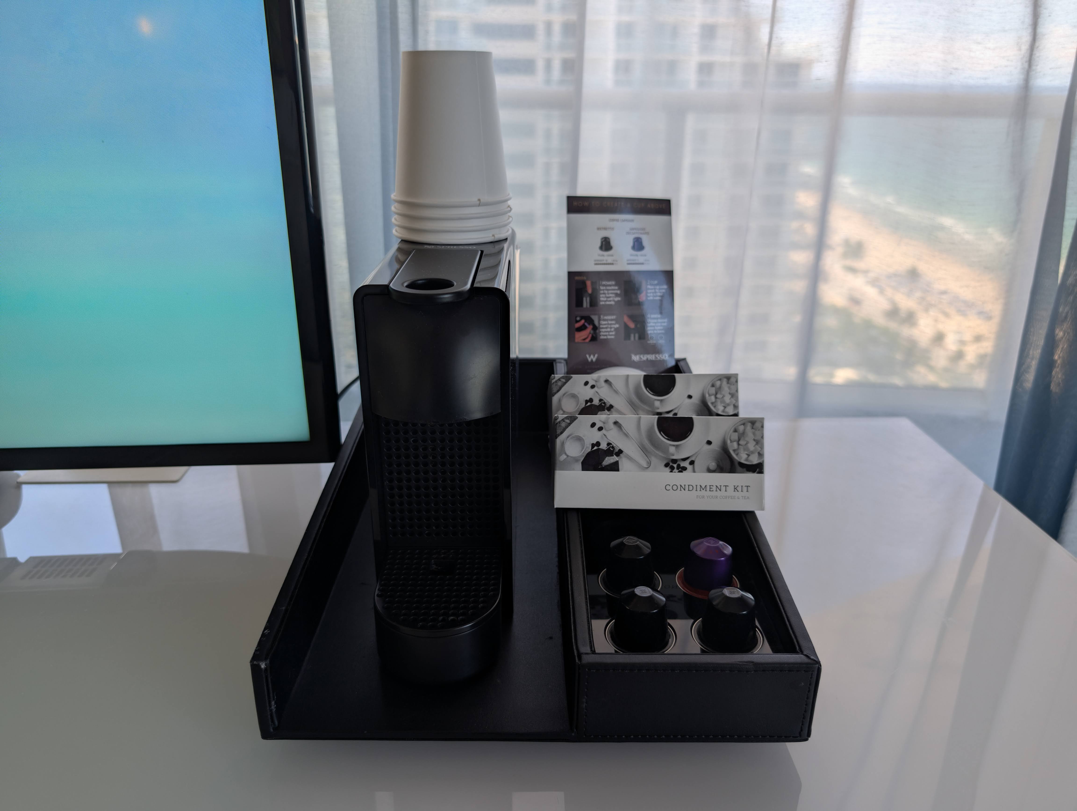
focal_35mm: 24
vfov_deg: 56.9
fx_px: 748
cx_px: 538
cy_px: 406
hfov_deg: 71.5
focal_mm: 6.9
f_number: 1.68
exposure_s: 1/72.5
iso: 17
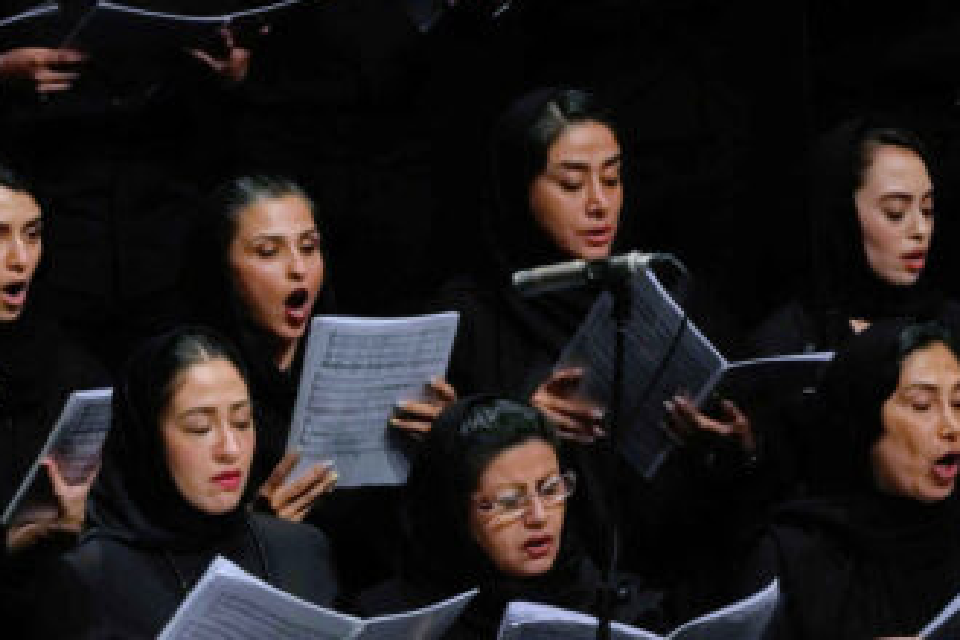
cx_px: 12
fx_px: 12852
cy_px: 268
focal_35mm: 482
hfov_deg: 4.3
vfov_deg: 2.9
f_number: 5.6
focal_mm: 221
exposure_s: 1/400
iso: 4000
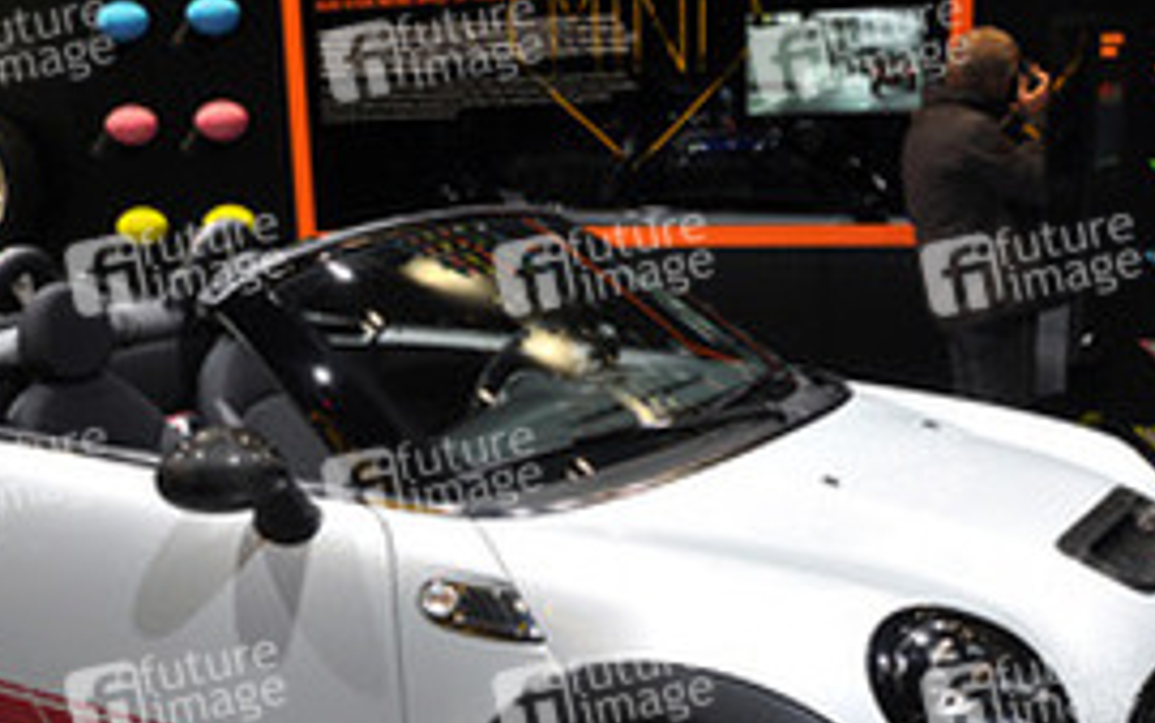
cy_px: 586
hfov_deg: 39.5
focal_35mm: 51
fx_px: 1606
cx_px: 490
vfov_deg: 24.9
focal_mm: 20
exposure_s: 1/100
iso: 400
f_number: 5
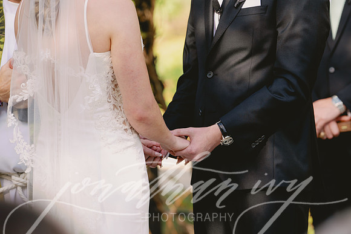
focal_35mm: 300
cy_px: 117
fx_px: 2926
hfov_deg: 6.9
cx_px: 176
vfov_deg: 4.6
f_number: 4
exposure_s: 1/250
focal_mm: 200
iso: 200
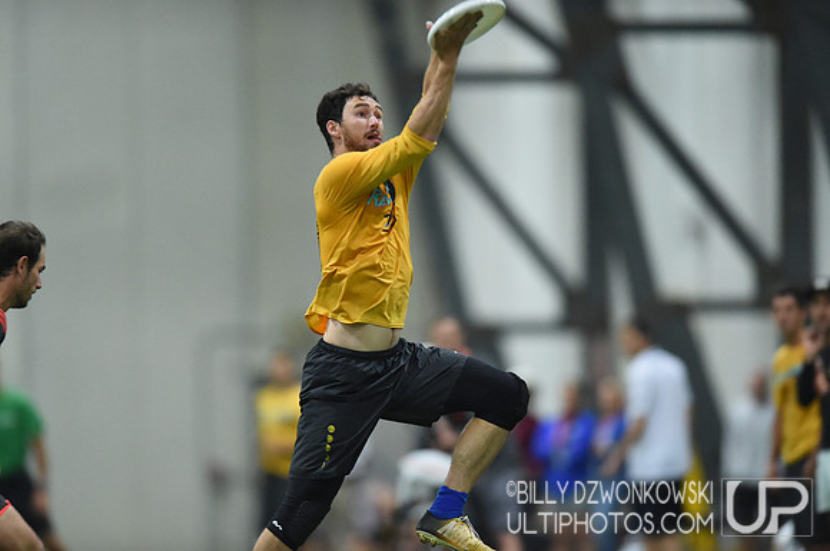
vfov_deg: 3.4
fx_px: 9209
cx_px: 415
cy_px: 276
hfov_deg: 5.2
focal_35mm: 400
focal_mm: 400
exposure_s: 1/400
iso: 10000
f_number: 2.8
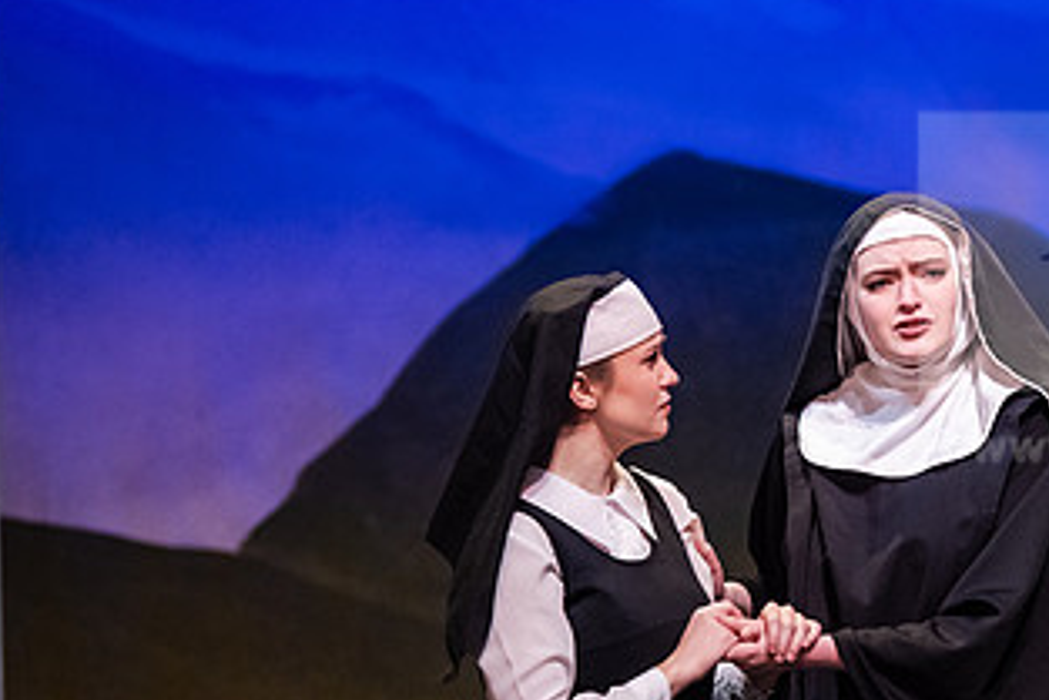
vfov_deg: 4.5
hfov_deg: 6.7
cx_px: 818
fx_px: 8920
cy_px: 517
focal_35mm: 306
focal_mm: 165
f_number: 3.2
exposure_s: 1/200
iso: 5000
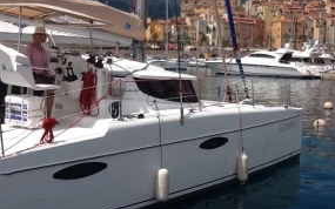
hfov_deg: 34.4
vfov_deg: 21.9
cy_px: 80
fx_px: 539
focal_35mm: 59
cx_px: 210
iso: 40
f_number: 2.4
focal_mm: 2.03
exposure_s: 1/2674
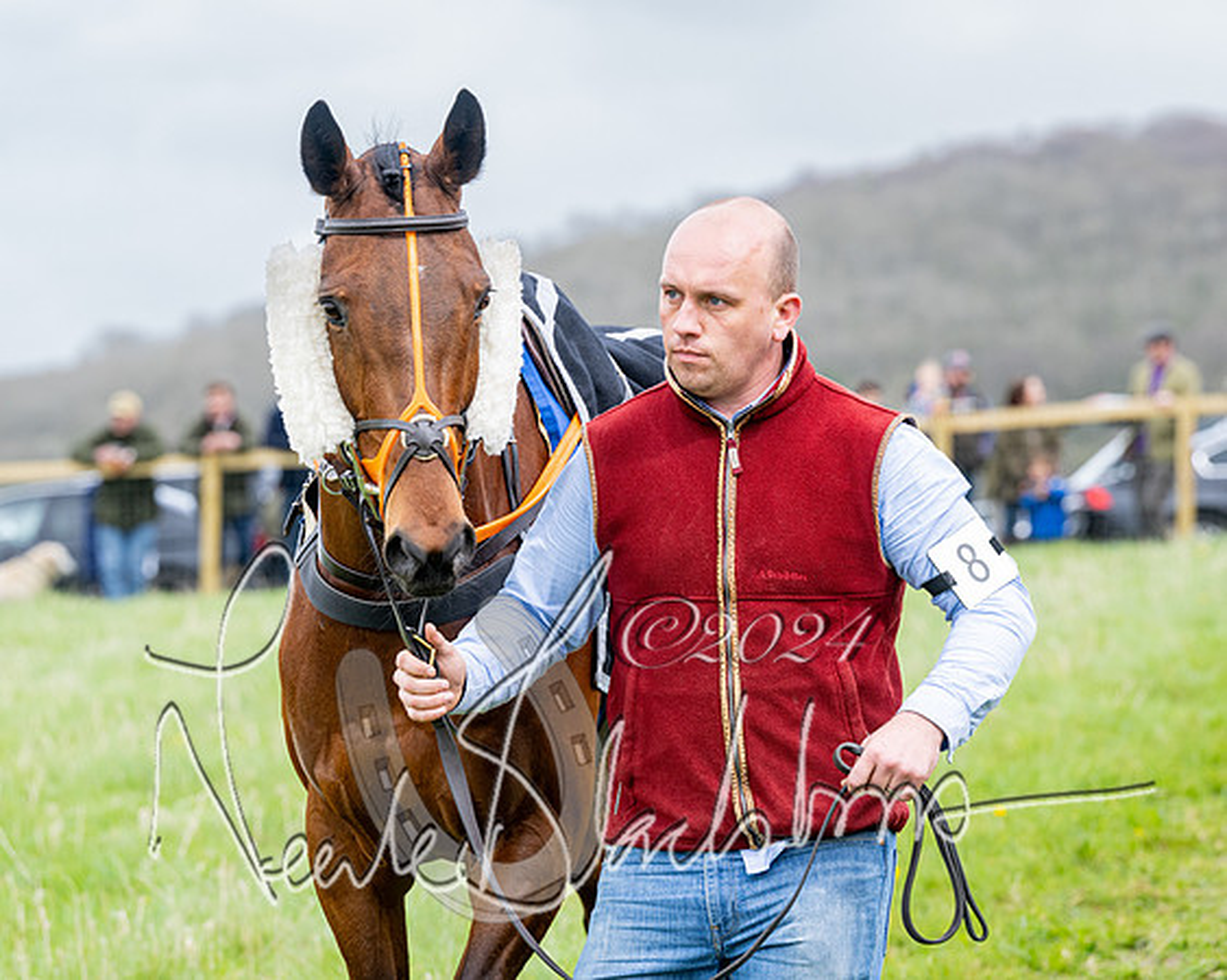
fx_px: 6543
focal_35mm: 180
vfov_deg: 8.6
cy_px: 490
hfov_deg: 10.7
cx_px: 555
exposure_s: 1/640
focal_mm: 140
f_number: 5
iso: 400
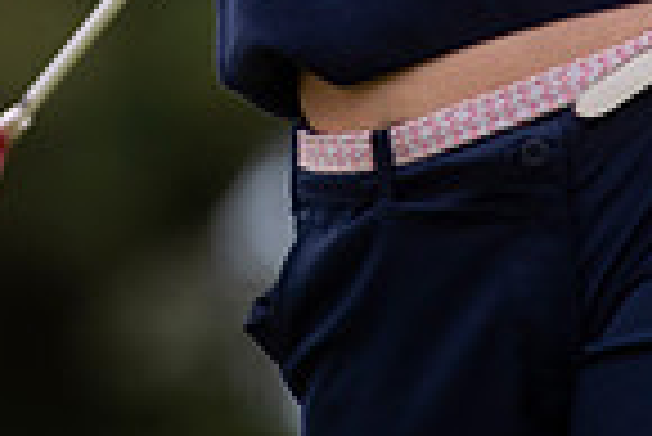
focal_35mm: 1198
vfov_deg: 1.1
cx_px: -144
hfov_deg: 1.7
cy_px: -416
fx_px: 21718
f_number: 4
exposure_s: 1/2000
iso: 400
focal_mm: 300
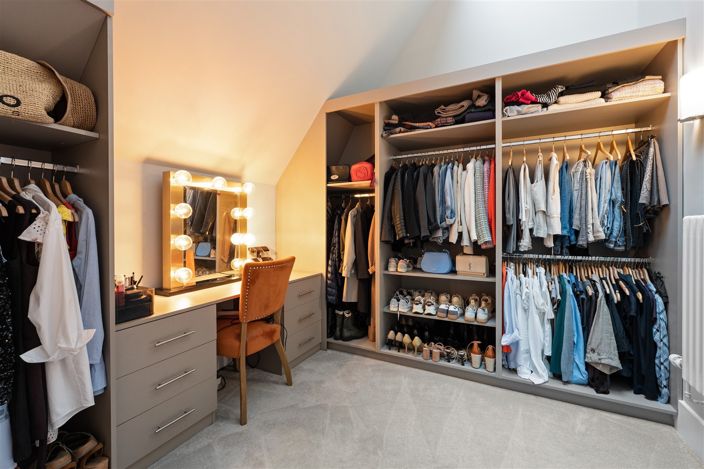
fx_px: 274
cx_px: 352
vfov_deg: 81.2
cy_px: 234
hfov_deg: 104.3
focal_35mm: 14
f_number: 8
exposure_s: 1/13
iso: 640
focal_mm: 14
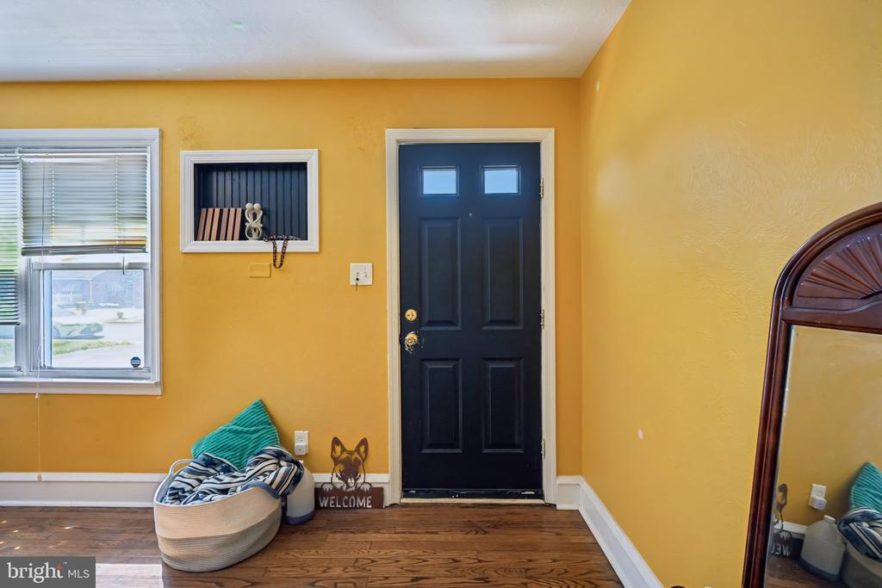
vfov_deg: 73.8
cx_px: 441
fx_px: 392
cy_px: 294
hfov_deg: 96.7
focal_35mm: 16
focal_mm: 16
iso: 800
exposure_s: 1/60
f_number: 8
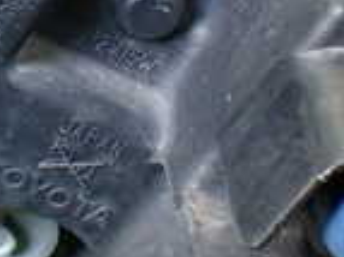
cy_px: 53
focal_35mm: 126
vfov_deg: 11.7
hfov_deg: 15.5
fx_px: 1251
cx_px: 29
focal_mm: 5.4
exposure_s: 1/125
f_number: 2.3
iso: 640
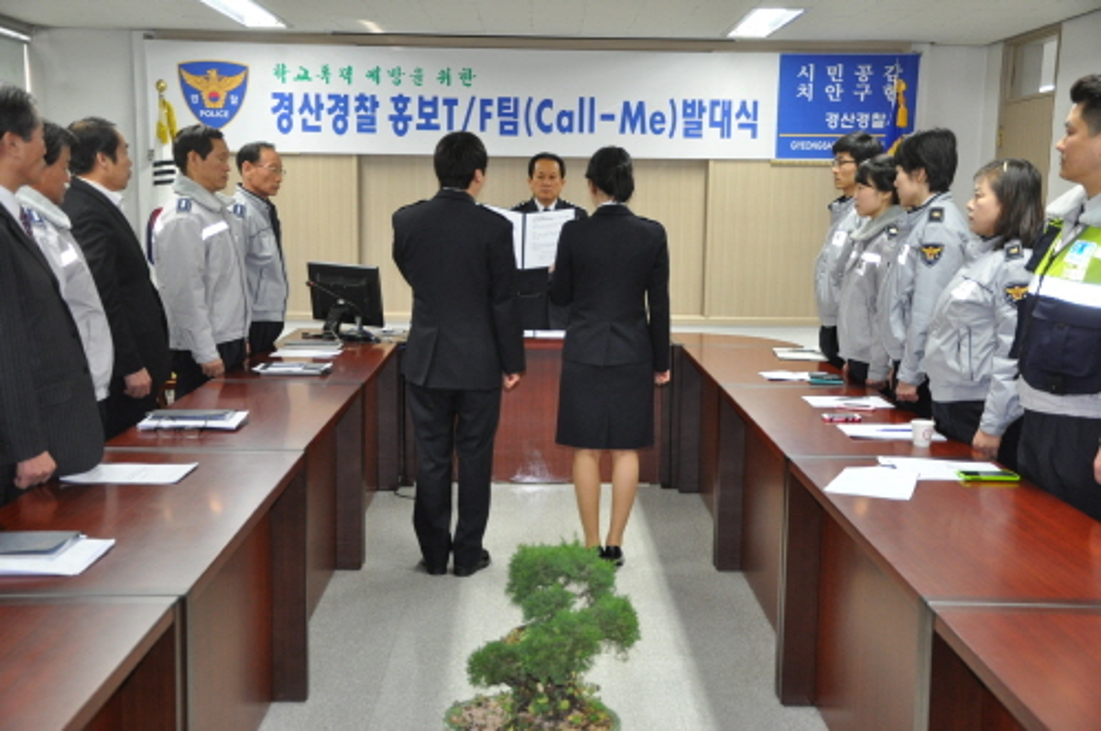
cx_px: 550
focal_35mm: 42
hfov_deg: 46.5
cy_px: 366
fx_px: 1283
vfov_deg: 31.8
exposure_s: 1/60
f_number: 4
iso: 800
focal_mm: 28
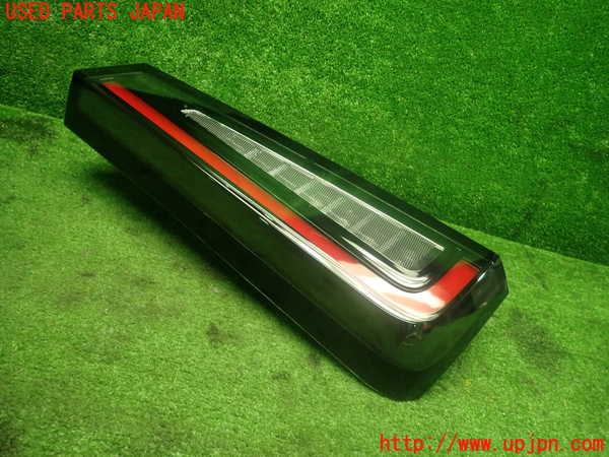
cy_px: 228
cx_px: 304
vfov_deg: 54.9
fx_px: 440
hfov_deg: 69.4
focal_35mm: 25
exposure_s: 1/40
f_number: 2
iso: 200
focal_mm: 4.5
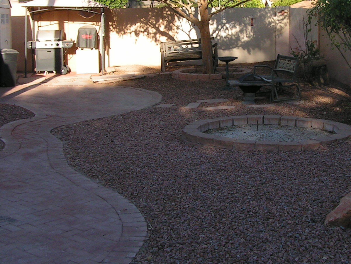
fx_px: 659
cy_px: 70
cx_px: 201
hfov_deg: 29.8
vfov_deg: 22.4
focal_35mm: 65
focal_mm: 5.8
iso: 50
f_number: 5.6
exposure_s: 1/200
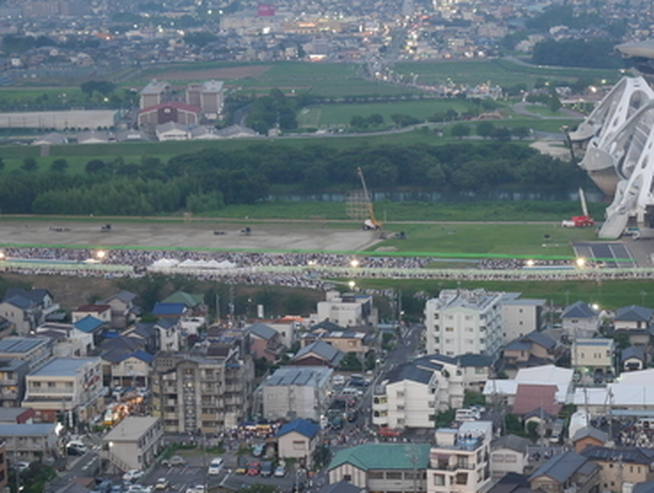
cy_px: 331
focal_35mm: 104
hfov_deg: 18.8
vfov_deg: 14.2
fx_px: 1968
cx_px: 441
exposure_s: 1/8
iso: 800
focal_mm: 32
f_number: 5.6
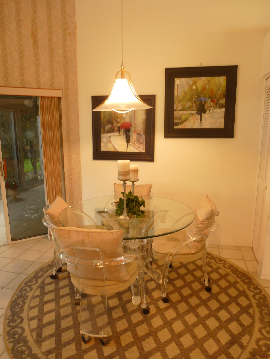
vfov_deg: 71.6
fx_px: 250
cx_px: 135
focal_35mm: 24
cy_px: 180
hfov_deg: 56.8
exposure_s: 1/6
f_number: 3.3
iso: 100
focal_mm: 4.3
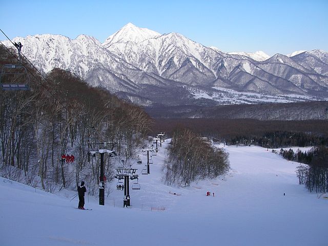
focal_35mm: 38
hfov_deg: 49.0
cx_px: 164
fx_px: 360
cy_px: 123
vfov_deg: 37.7
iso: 50
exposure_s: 1/648
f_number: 3.5
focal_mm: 5.8
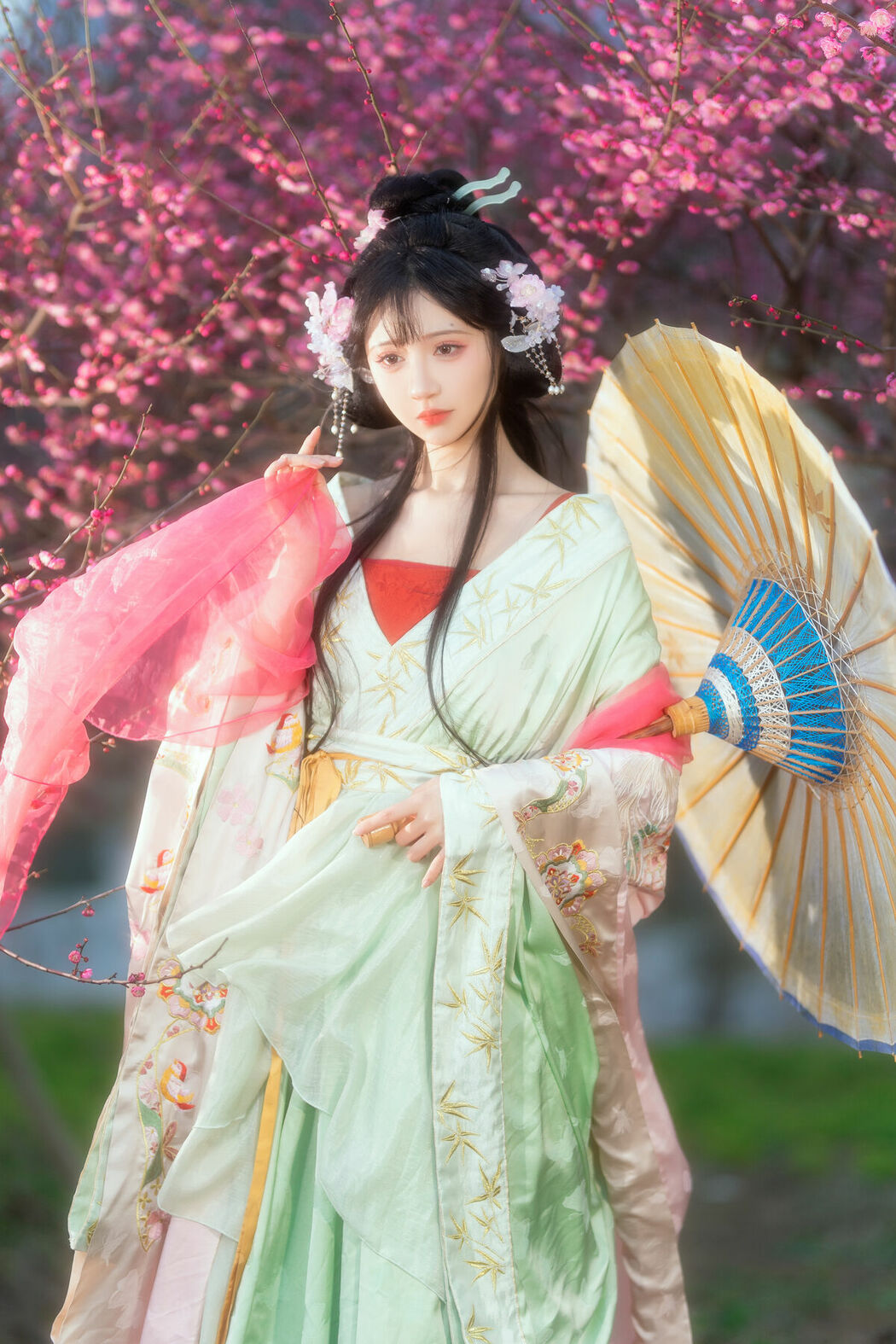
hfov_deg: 16.1
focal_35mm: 85
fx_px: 3173
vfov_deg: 23.9
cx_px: 448
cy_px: 672
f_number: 1.4
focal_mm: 85
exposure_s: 1/250
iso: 160
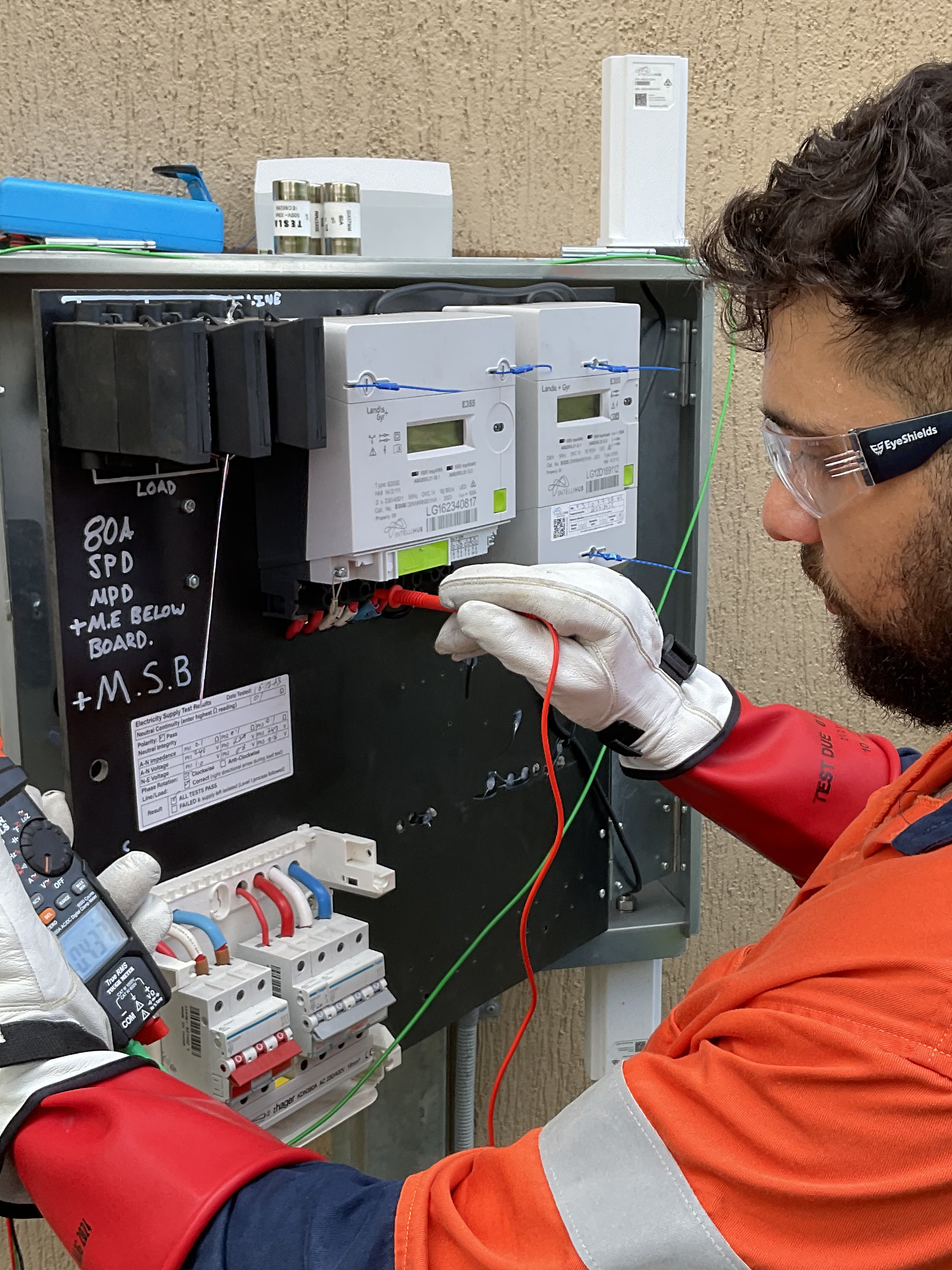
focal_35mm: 46
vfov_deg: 41.2
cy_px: 671
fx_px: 1687
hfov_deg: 31.5
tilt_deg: -9.5
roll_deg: -1.5
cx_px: 532
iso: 16
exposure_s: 1/108
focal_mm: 3
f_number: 1.8
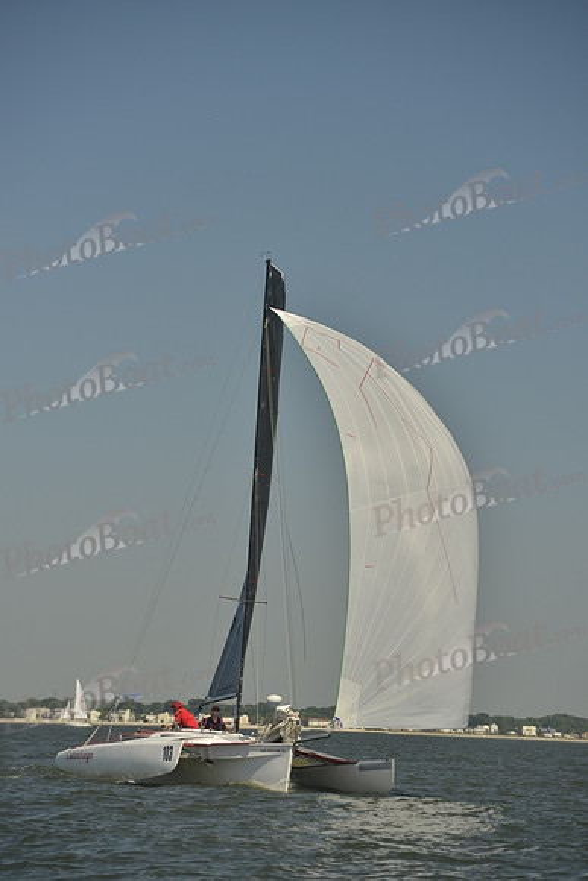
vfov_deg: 14.7
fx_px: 3428
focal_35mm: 140
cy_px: 440
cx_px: 294
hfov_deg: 9.8
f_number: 5.6
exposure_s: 1/1250
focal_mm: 140
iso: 200
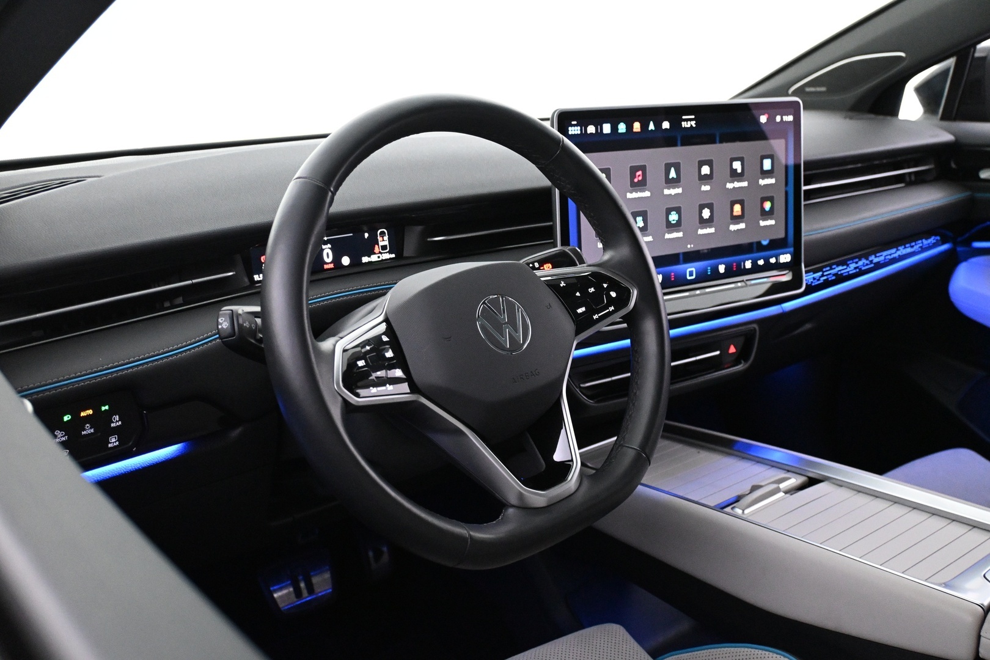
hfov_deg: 56.1
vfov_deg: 39.1
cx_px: 495
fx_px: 928
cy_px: 330
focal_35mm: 34
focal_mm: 22.5
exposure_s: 1/40
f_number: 4
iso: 4000
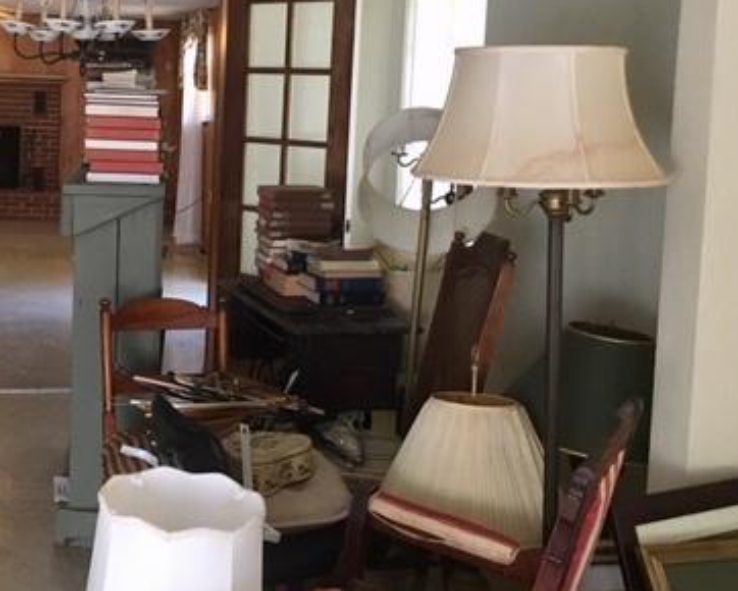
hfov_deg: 36.4
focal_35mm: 50
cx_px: 177
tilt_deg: -3.2
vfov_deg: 29.8
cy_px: 155
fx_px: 1093
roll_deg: -2.0
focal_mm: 4.15
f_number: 2.2
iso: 200
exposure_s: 1/30
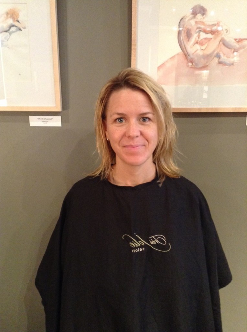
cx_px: 124
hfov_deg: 42.8
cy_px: 166
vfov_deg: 55.4
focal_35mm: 33
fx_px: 315
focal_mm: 3.3
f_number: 2.4
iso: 250
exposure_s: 1/17
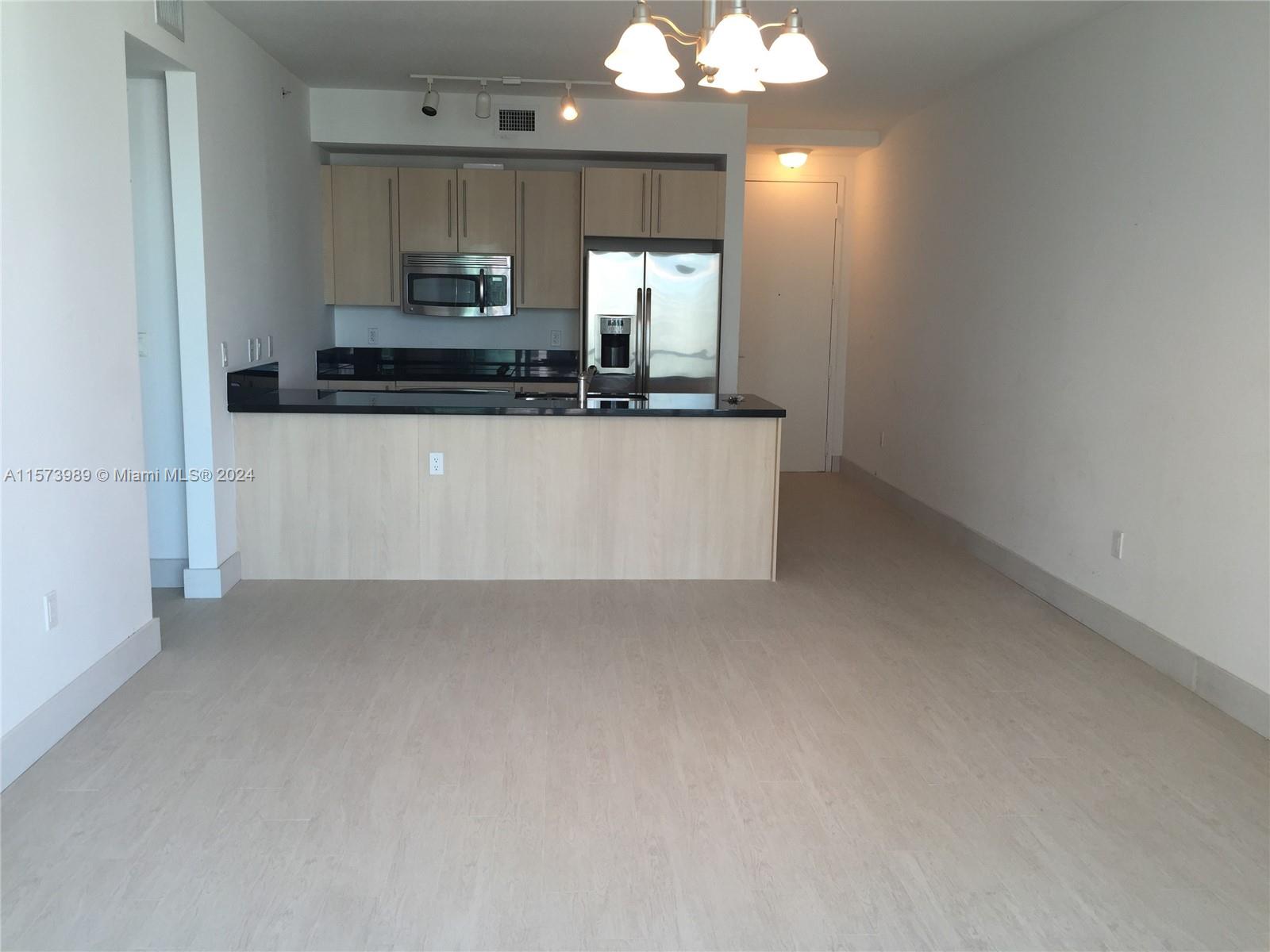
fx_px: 1064
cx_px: 635
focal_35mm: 29
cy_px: 476
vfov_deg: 48.2
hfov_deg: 61.7
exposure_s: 1/60
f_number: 2.2
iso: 40
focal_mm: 4.15
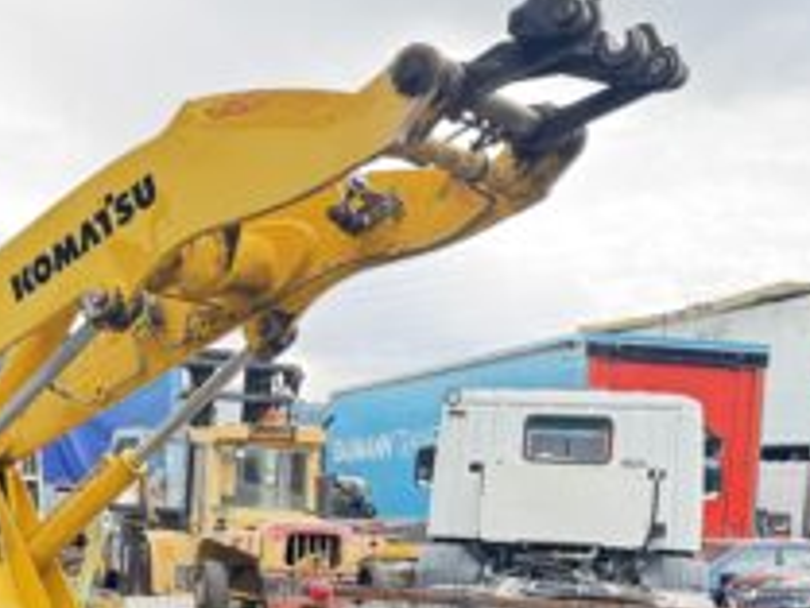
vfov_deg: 30.2
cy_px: 550
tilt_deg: -1.7
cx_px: 93
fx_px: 1077
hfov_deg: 38.6
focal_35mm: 46
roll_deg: -2.4
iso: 64
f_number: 1.78
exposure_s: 1/273
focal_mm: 6.76
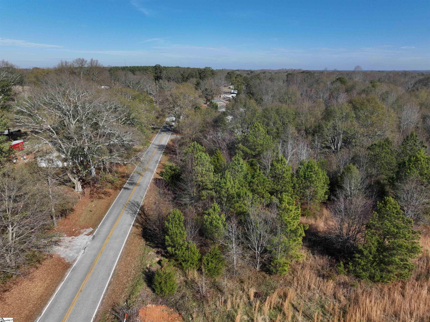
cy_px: 161
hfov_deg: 71.6
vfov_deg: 56.8
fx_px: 298
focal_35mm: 24
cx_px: 215
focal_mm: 12.29
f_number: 2.8
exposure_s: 1/320
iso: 110
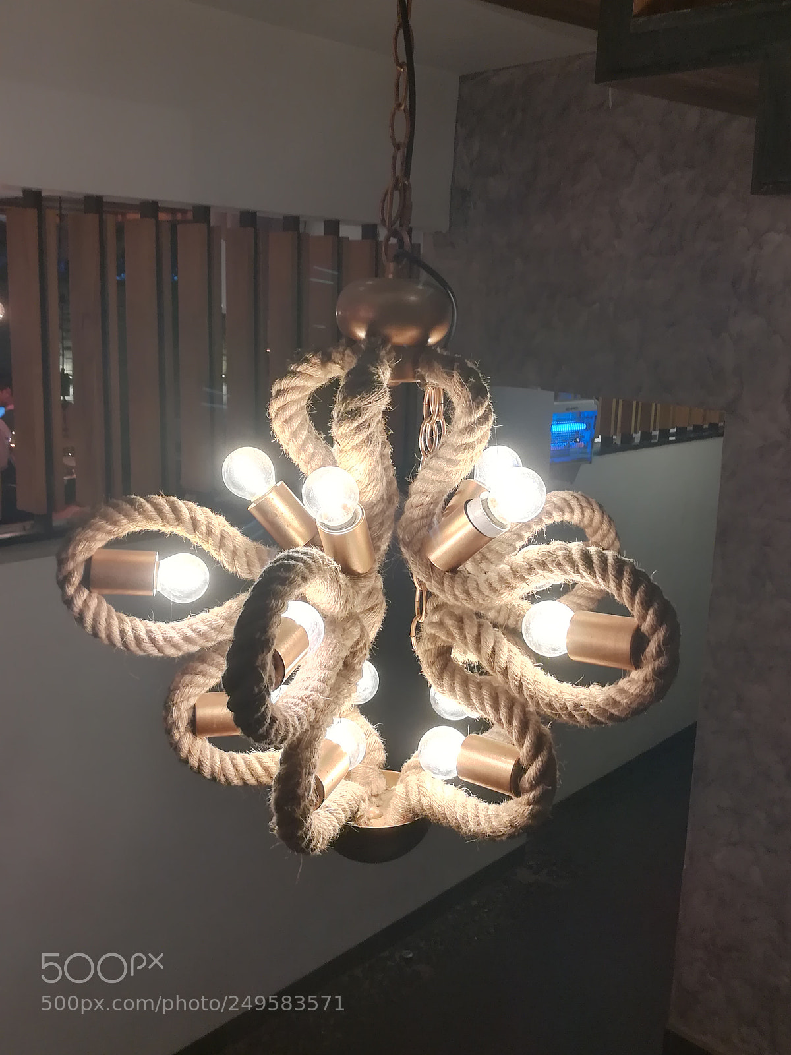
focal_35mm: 34
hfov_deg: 41.8
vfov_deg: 54.0
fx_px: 1036
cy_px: 528
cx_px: 396
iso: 100
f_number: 2.2
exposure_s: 1/50
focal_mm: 3.83
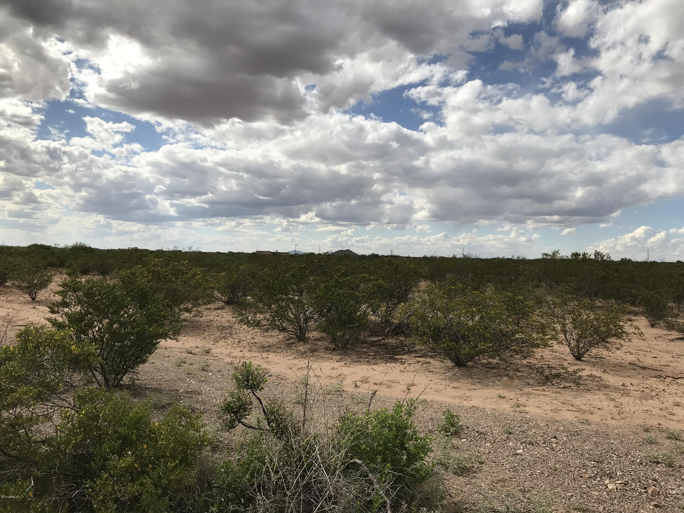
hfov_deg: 63.4
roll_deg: -1.7
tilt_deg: +0.2
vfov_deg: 49.7
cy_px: 256
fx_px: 553
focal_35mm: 28
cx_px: 342
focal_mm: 3.99
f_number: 1.8
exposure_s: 1/4000
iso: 20
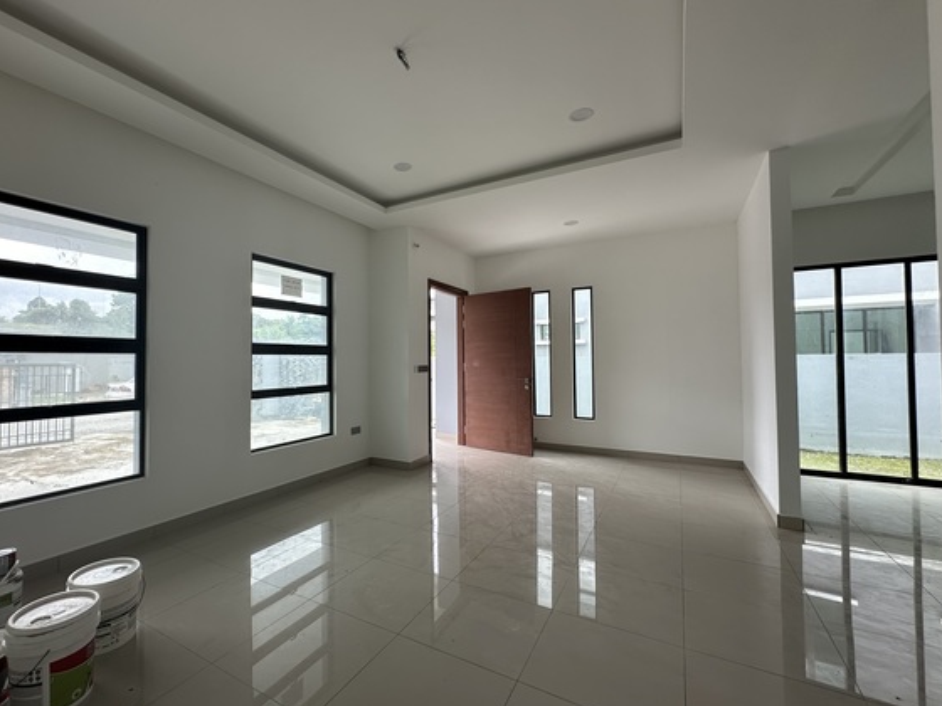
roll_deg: +0.4
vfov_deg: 78.1
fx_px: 435
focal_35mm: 16
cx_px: 414
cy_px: 350
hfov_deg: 94.0
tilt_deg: +1.7
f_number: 2.2
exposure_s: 1/127
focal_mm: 2.22
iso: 40
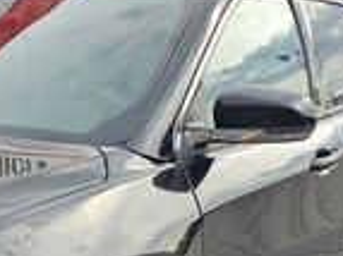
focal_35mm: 103
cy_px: 273
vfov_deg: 14.1
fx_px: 1020
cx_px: -103
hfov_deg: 17.9
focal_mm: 6.3
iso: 10
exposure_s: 1/215
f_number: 1.7
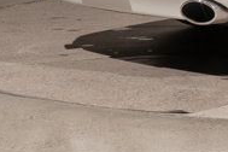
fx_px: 1818
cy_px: -169
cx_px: 555
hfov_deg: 6.8
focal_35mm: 287
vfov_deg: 4.7
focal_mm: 50
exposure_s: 1/60
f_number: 7.1
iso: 250
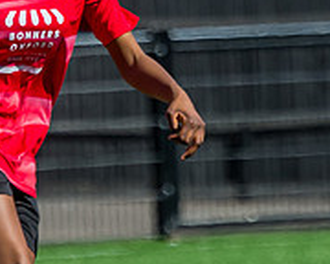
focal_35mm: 1427
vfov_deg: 1.1
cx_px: -78
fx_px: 13937
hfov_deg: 1.4
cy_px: 205
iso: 400
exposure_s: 1/4000
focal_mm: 230
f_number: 4
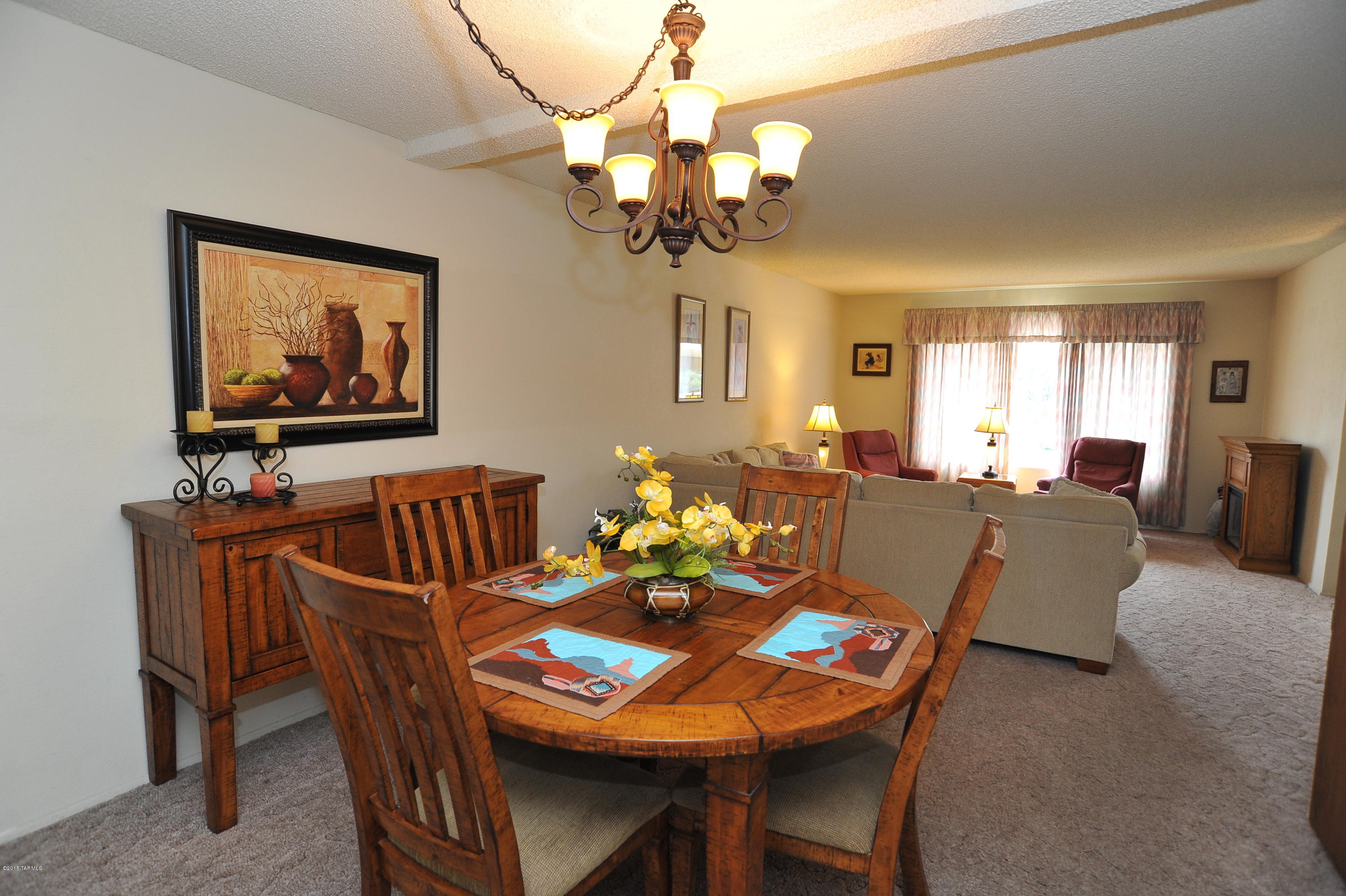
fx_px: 673
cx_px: 673
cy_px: 448
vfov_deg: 67.3
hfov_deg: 90.0
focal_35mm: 18
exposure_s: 1/30
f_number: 6.3
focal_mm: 18
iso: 1000
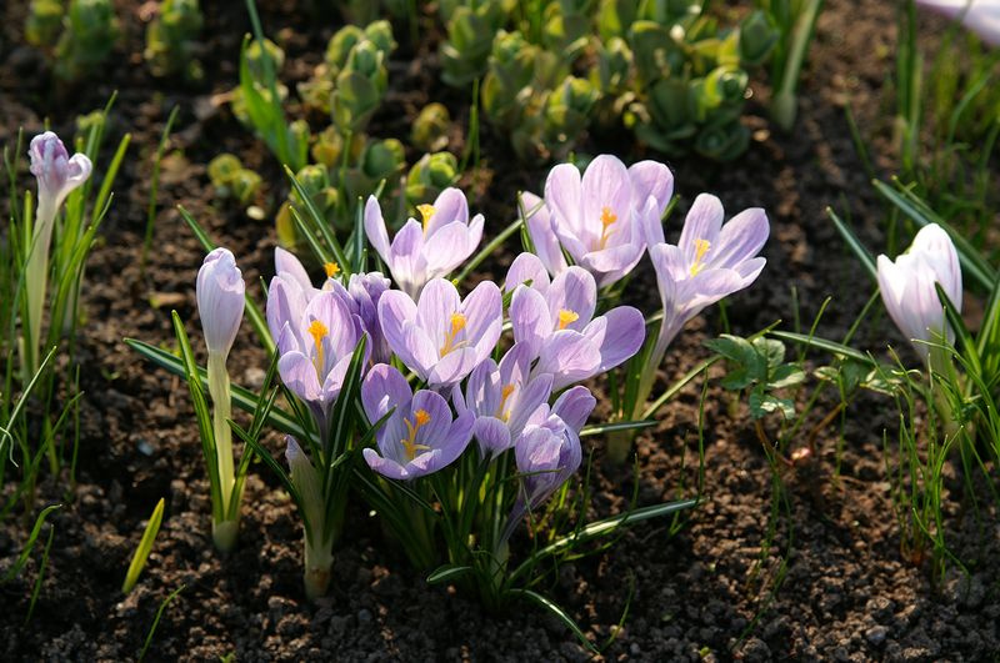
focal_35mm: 112
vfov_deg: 12.1
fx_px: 3121
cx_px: 500
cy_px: 332
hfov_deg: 18.2
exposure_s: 1/250
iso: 100
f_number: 5.6
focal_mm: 75
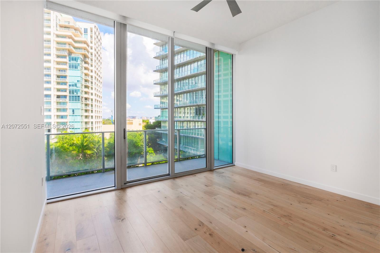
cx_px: 190
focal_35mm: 16
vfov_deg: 72.0
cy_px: 126
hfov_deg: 95.0
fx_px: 174
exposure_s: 1/80
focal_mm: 11
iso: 250
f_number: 9
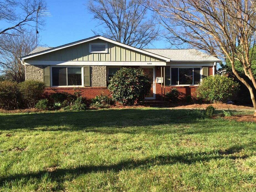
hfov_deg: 56.8
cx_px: 128
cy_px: 98
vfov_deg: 44.2
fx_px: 237
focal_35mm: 32
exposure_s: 1/842
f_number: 2.2
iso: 32
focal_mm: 4.15
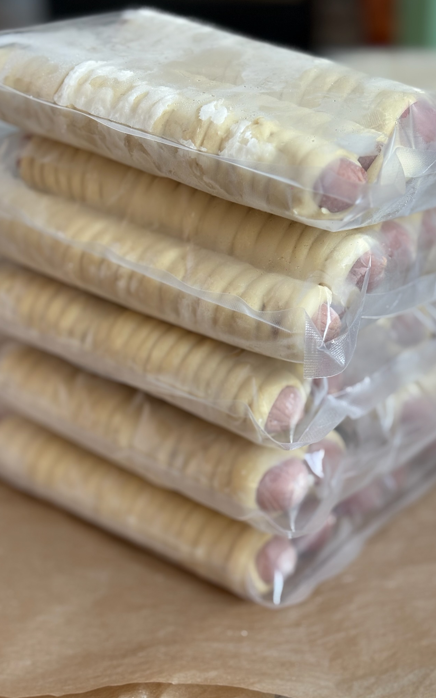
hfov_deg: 23.1
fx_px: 1065
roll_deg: +0.7
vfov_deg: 36.3
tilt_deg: -23.1
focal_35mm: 56
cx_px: 252
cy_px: 347
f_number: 1.6
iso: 80
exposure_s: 1/60
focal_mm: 5.96
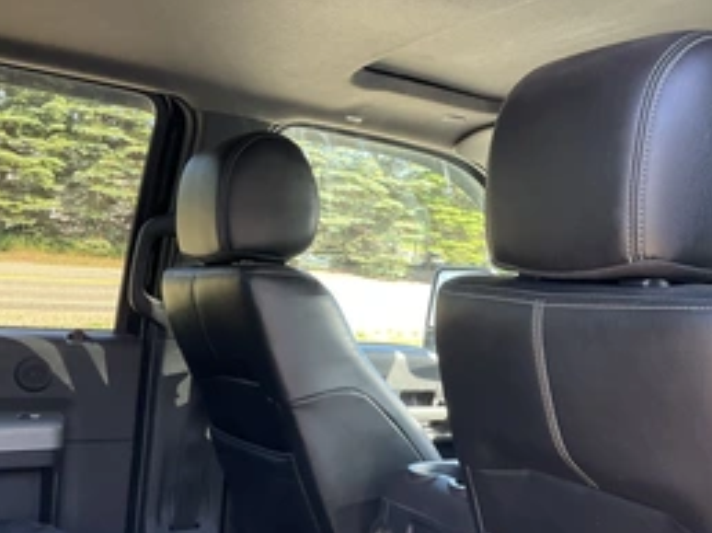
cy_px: 323
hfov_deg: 41.3
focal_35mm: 45
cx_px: 497
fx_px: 925
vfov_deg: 32.0
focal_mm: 3
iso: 64
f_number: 1.8
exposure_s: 1/103
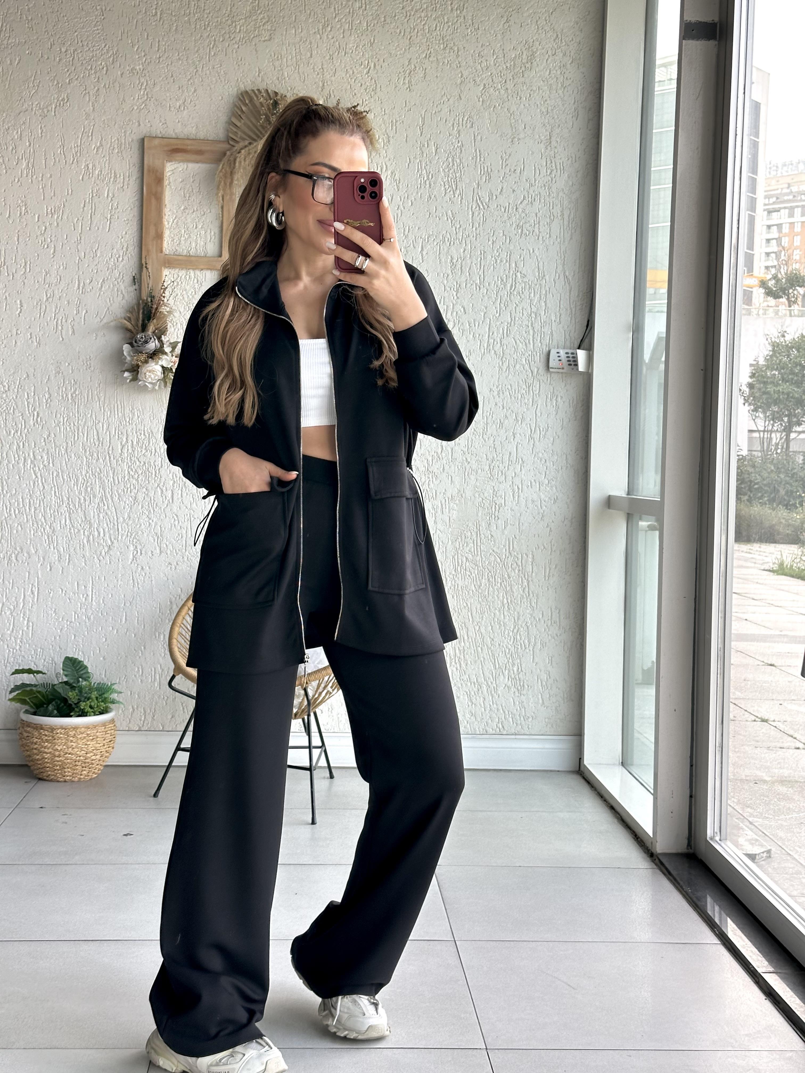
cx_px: 402
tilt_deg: -22.3
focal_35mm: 48
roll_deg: -1.5
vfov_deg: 39.7
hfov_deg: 30.3
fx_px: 1488
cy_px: 536
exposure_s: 1/158
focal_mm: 6.86
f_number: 1.78
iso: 64
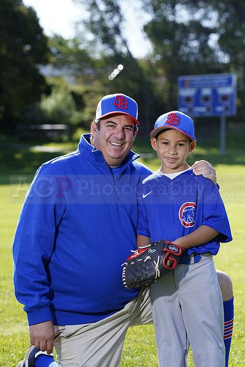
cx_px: 122
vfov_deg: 17.3
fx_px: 1204
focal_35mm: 118
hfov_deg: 11.6
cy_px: 184
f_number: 5
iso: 100
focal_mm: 118
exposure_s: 1/250
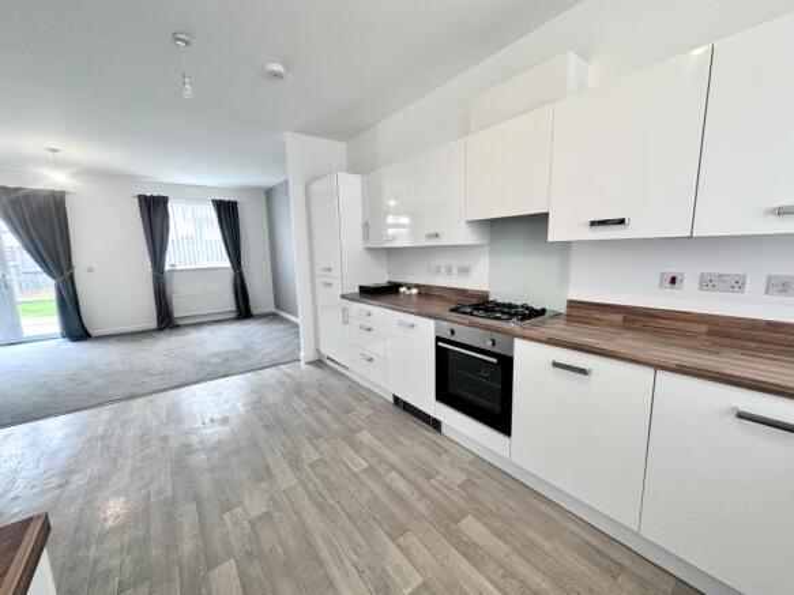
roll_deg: +1.7
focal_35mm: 14
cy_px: 298
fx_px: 321
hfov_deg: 102.1
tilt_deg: -8.4
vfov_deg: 85.7
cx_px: 397
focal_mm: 2.22
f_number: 2.2
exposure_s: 1/50
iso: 250
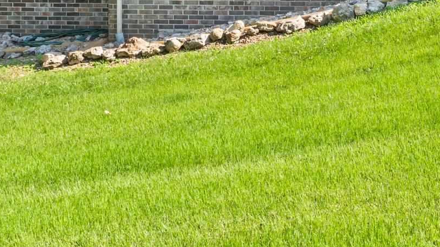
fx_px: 620
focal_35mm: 53
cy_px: -97
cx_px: 444
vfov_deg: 20.1
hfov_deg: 35.2
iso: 200
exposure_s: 1/40
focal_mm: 10.9
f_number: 9
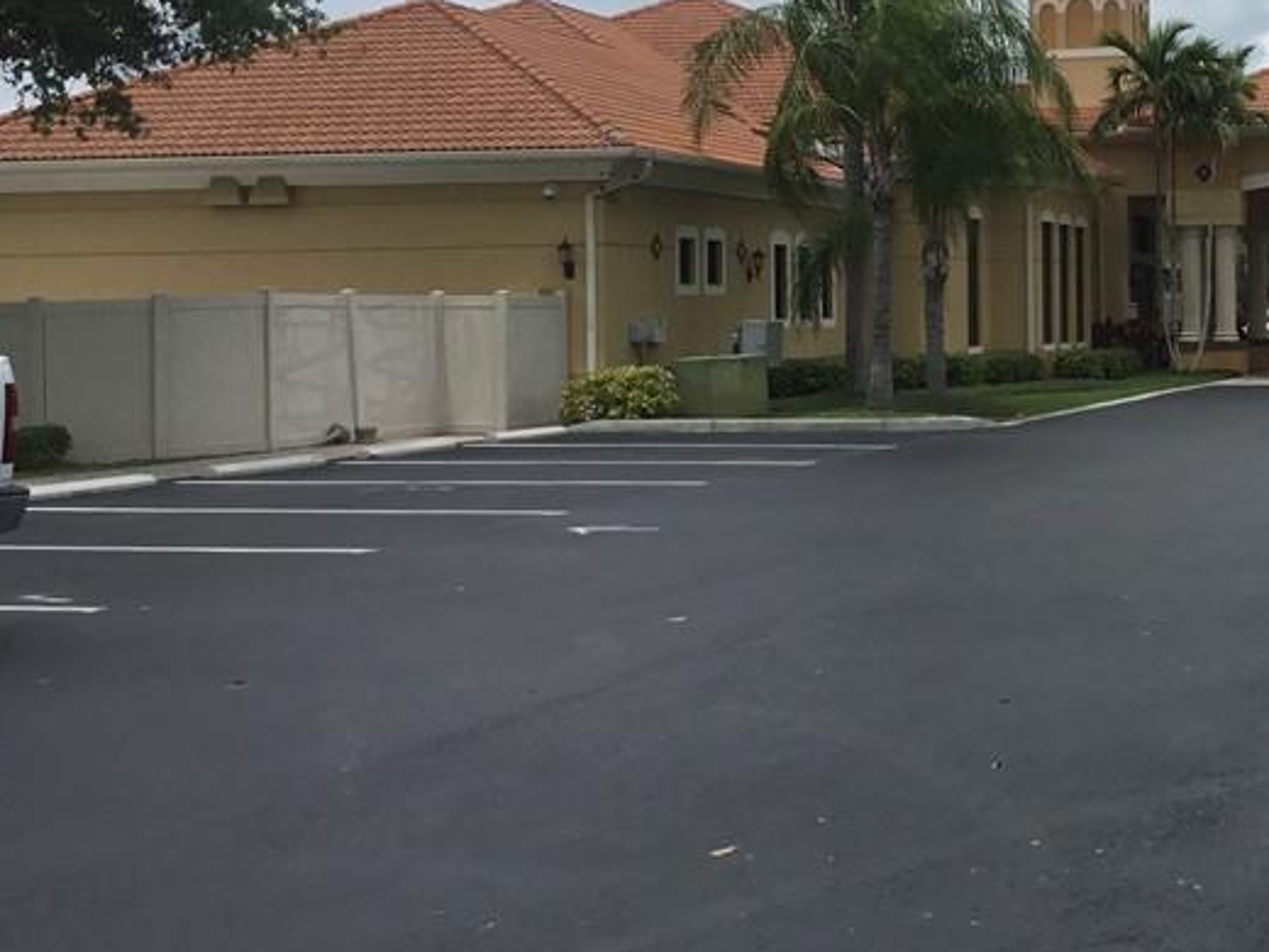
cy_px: 264
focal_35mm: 61
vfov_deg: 23.8
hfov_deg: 29.8
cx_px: 1225
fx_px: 2236
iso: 25
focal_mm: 3.3
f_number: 2.4
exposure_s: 1/2037
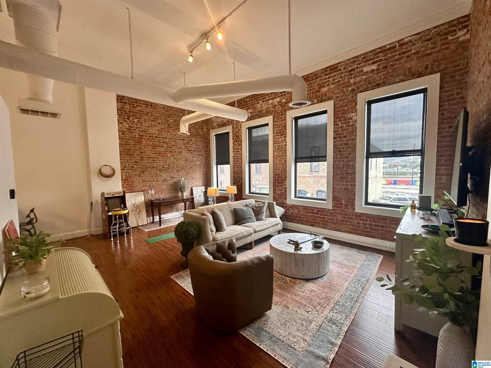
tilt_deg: -3.2
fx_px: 199
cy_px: 184
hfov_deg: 102.1
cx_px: 246
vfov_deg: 85.7
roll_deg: +0.6
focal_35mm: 14
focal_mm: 2.22
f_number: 2.2
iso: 160
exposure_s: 1/60
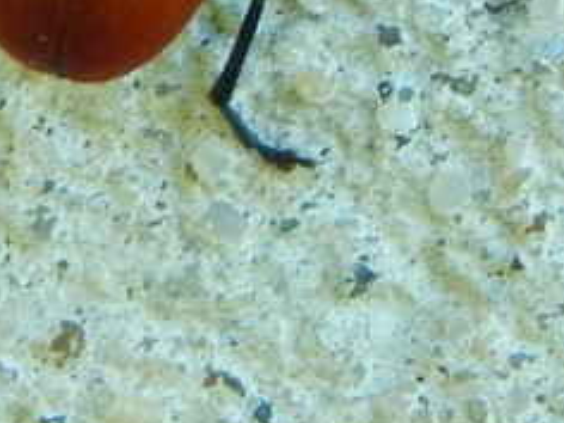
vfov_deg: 2.6
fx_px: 9417
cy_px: -330
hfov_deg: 3.4
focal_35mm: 578
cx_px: 207
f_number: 5.1
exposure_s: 1/60
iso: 125
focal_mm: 28.7
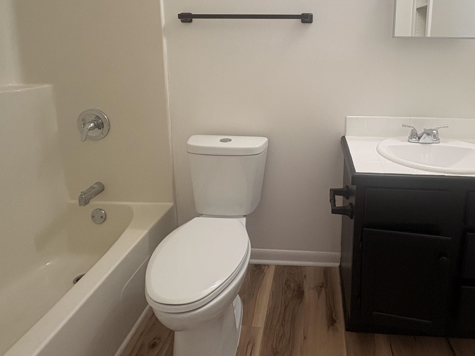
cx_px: 302
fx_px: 302
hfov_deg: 74.8
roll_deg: -0.7
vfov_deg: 58.3
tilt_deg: -9.8
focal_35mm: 22
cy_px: 95
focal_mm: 2.22
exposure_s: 1/120
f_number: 2.2
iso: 200
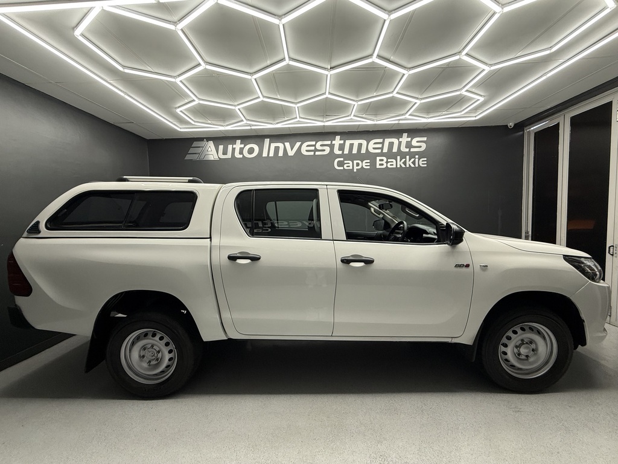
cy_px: 232
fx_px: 250
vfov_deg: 85.7
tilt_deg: -3.0
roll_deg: +1.3
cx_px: 309
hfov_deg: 102.1
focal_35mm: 14
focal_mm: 2.22
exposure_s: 1/100
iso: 125
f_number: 2.2
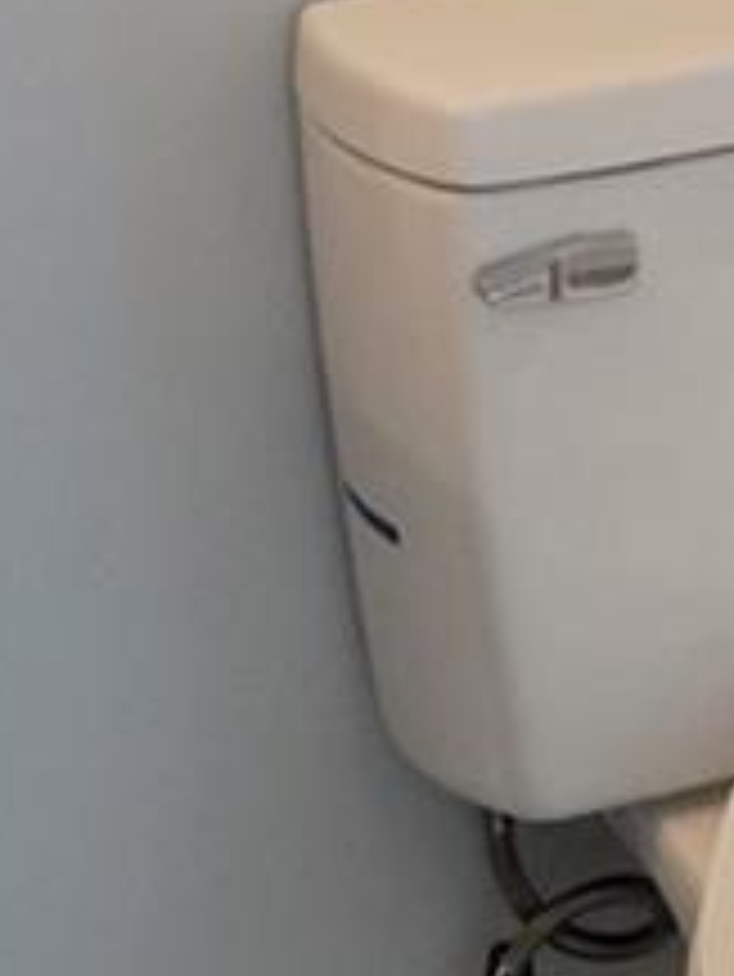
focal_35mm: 144
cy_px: -598
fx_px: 4067
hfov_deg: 9.9
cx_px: 1247
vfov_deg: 12.8
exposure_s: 1/120
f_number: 1.8
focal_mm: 5.4
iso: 200
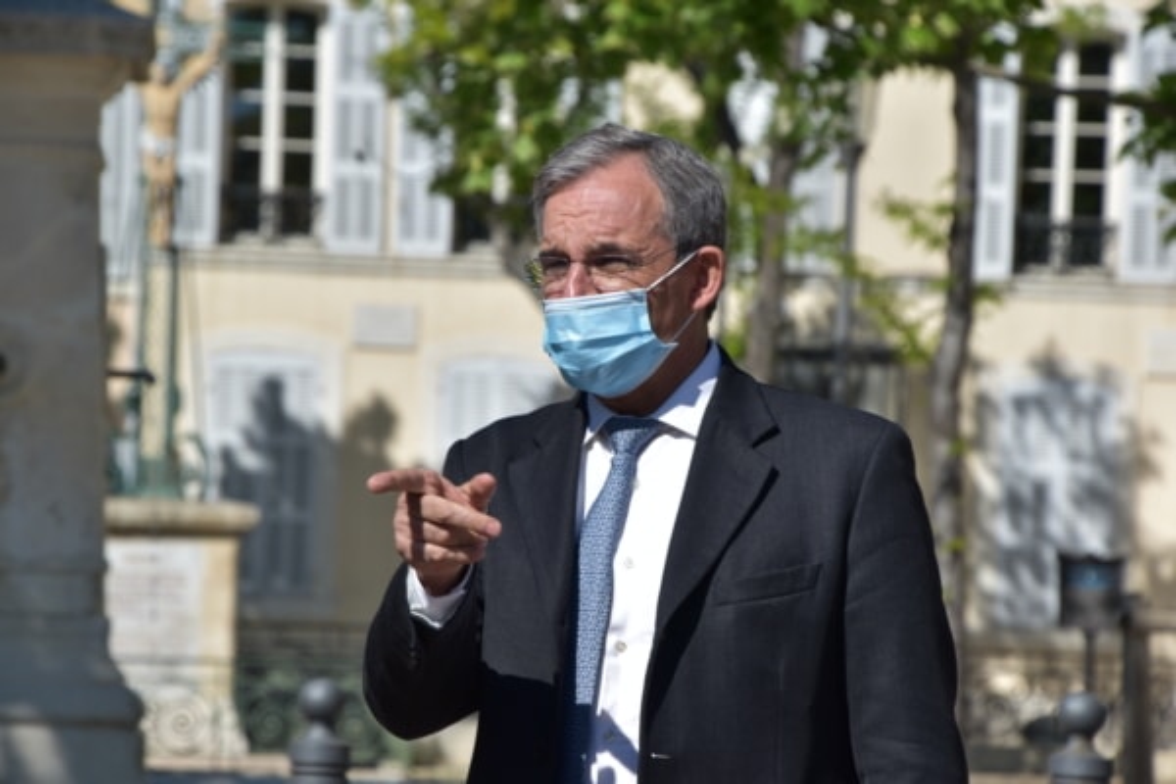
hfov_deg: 10.2
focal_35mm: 202
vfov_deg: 6.8
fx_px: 6614
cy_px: 392
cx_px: 588
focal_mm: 135
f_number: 9
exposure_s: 1/320
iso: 100
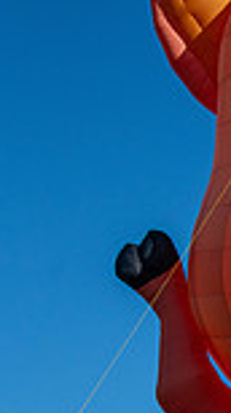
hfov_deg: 8.6
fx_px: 1478
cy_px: 381
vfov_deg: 15.7
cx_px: 398
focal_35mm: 135
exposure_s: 1/8000
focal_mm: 44
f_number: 4.2
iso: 400
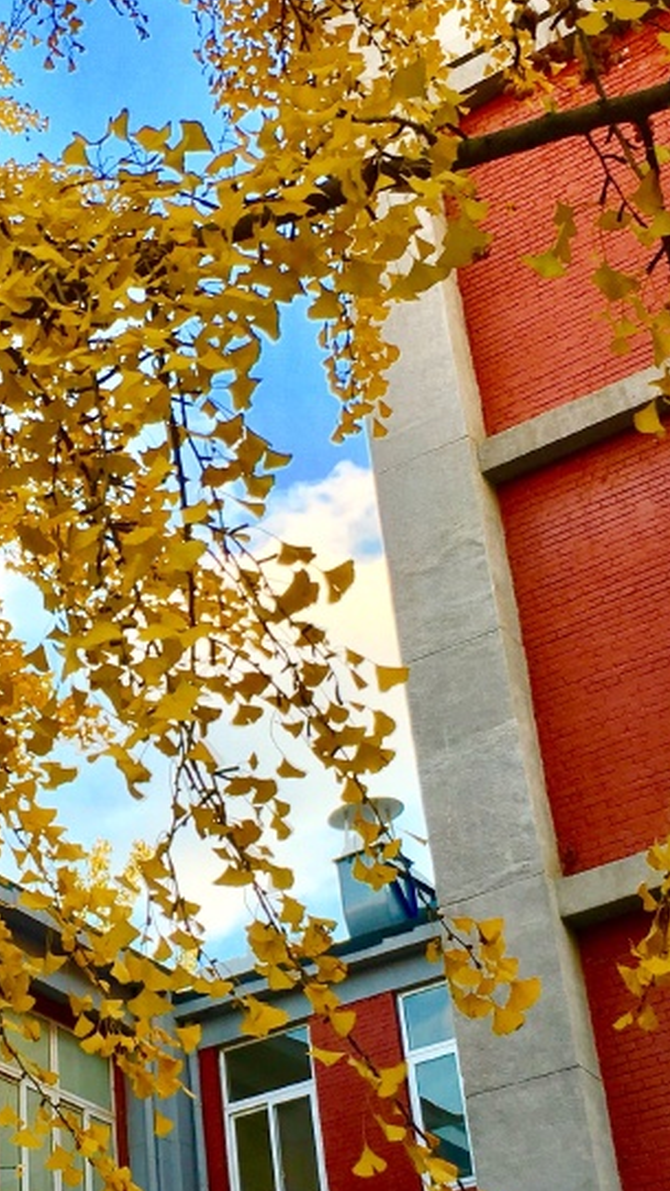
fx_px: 2210
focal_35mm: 70
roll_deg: +3.5
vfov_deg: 30.1
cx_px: 101
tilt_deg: +32.1
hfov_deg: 17.1
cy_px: 672
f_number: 2.2
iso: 32
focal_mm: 4.15
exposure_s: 1/100
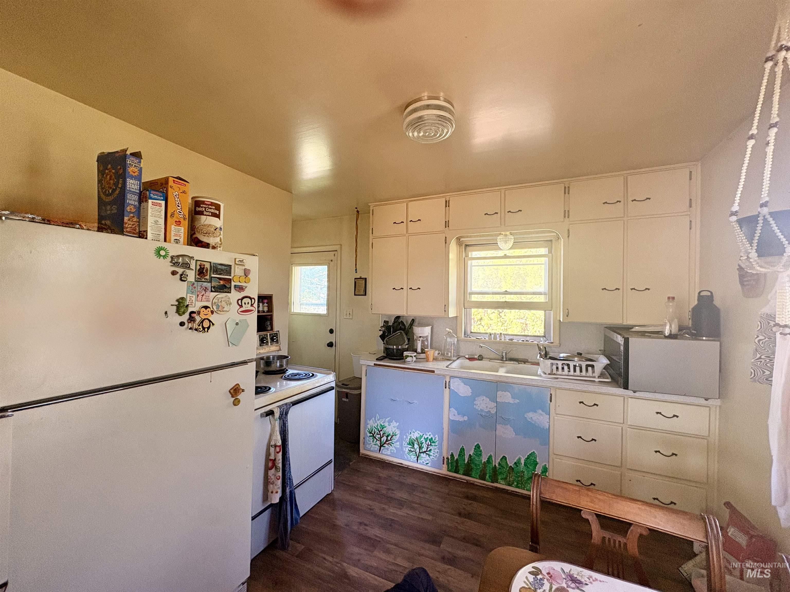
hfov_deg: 102.1
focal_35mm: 14
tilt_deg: +0.5
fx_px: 320
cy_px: 296
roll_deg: -1.2
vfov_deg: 85.7
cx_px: 395
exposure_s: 1/72
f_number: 2.2
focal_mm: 2.22
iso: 200
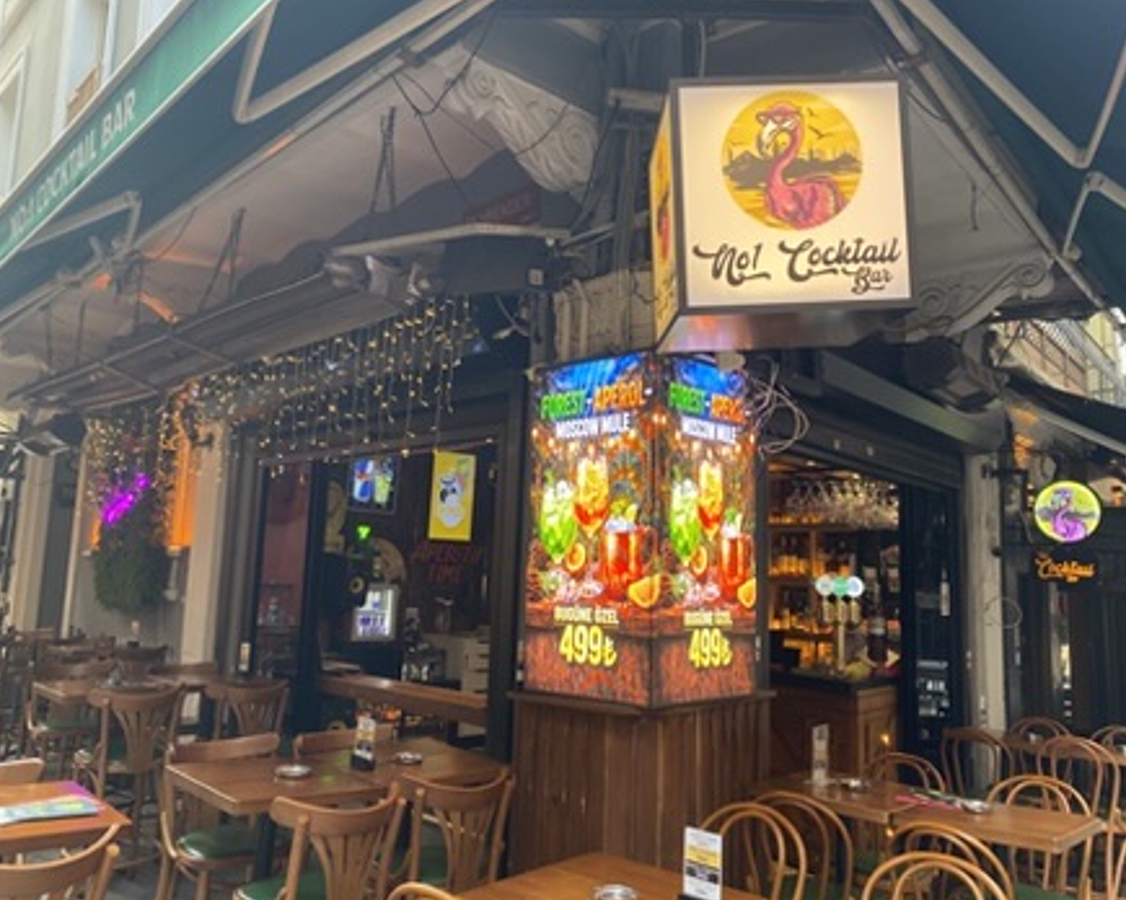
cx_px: 588
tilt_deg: +5.3
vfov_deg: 51.5
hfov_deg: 62.2
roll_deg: -1.7
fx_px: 933
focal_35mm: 28
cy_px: 450
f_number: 1.8
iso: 125
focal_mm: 4.25
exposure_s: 1/121
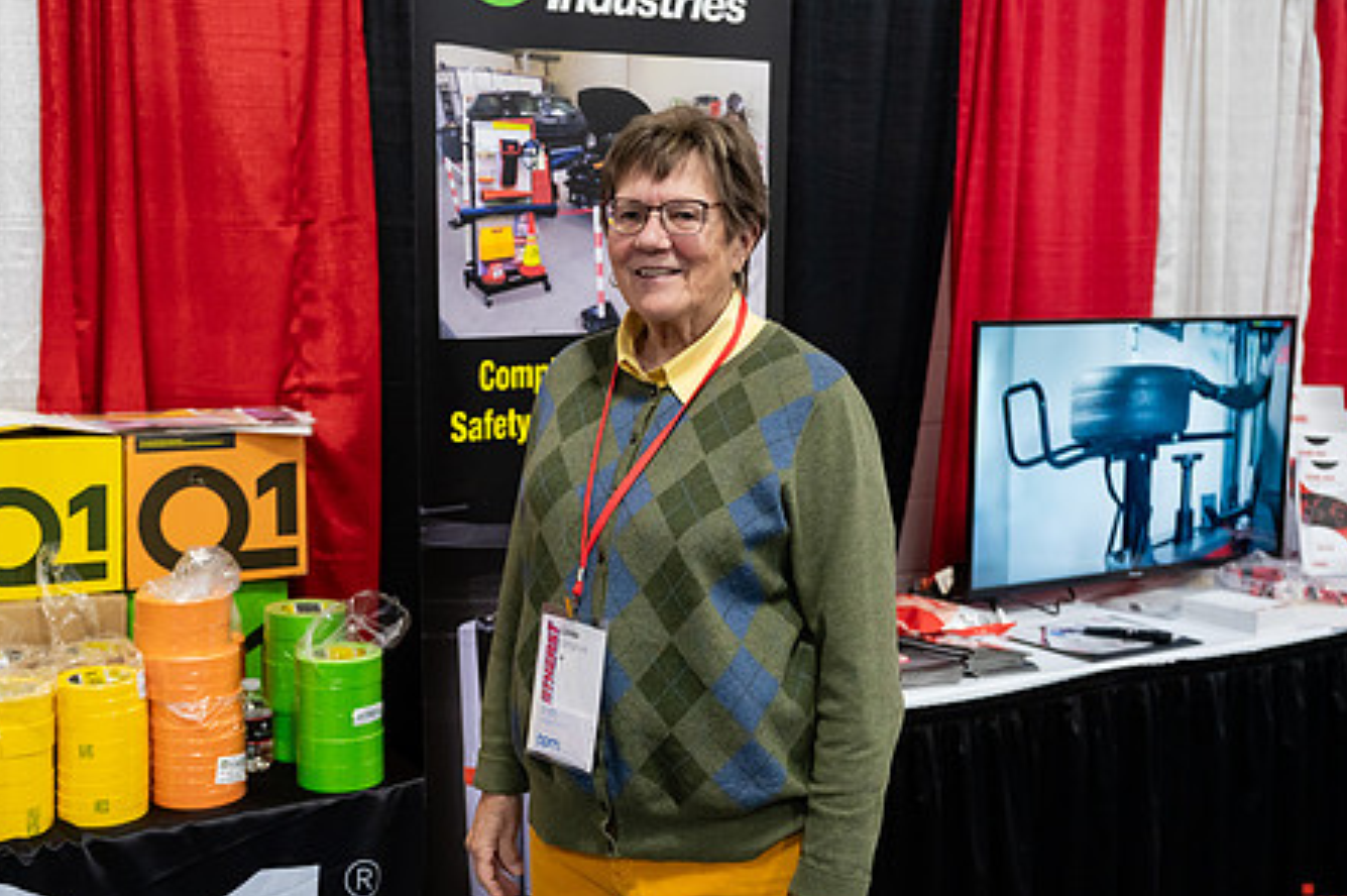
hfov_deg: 43.6
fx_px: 1682
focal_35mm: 45
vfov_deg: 29.8
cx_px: 637
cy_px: 427
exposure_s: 1/200
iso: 2500
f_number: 3.2
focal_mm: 32
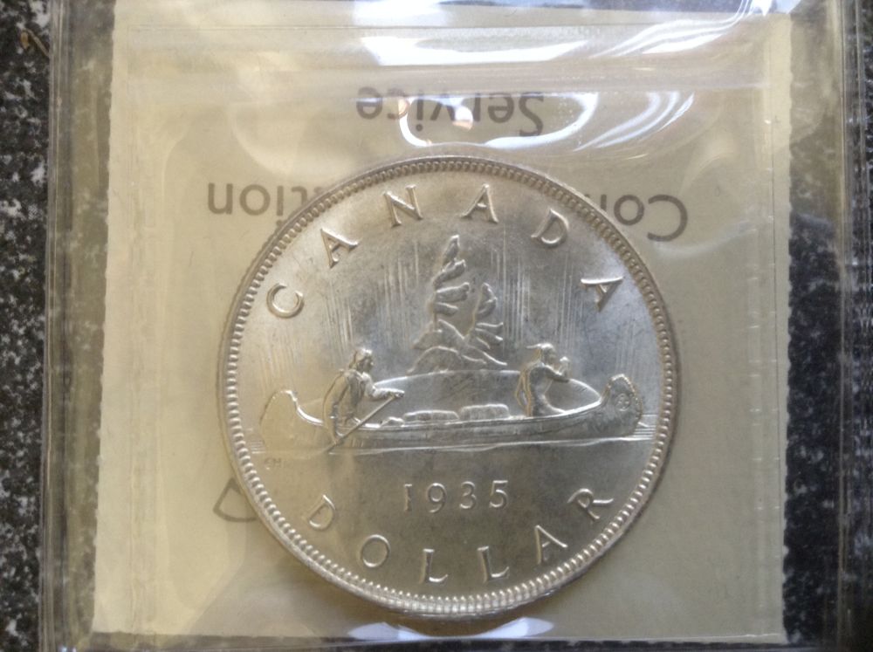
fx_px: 831
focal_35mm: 33
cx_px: 436
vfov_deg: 42.8
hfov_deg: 55.4
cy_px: 326
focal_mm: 3.3
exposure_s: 1/24
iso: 64
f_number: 2.4
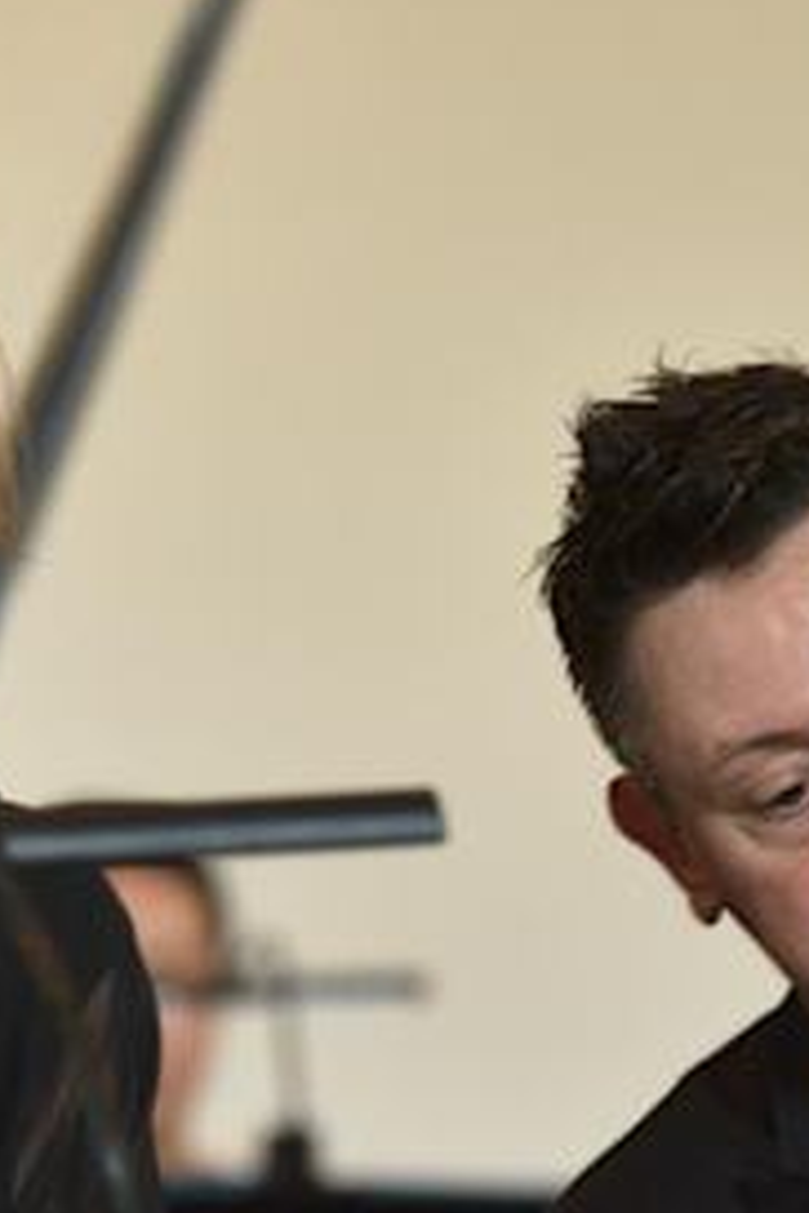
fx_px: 13347
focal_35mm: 396
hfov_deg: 3.5
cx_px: 373
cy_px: 624
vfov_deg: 5.2
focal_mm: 135
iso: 2000
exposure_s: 1/160
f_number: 4
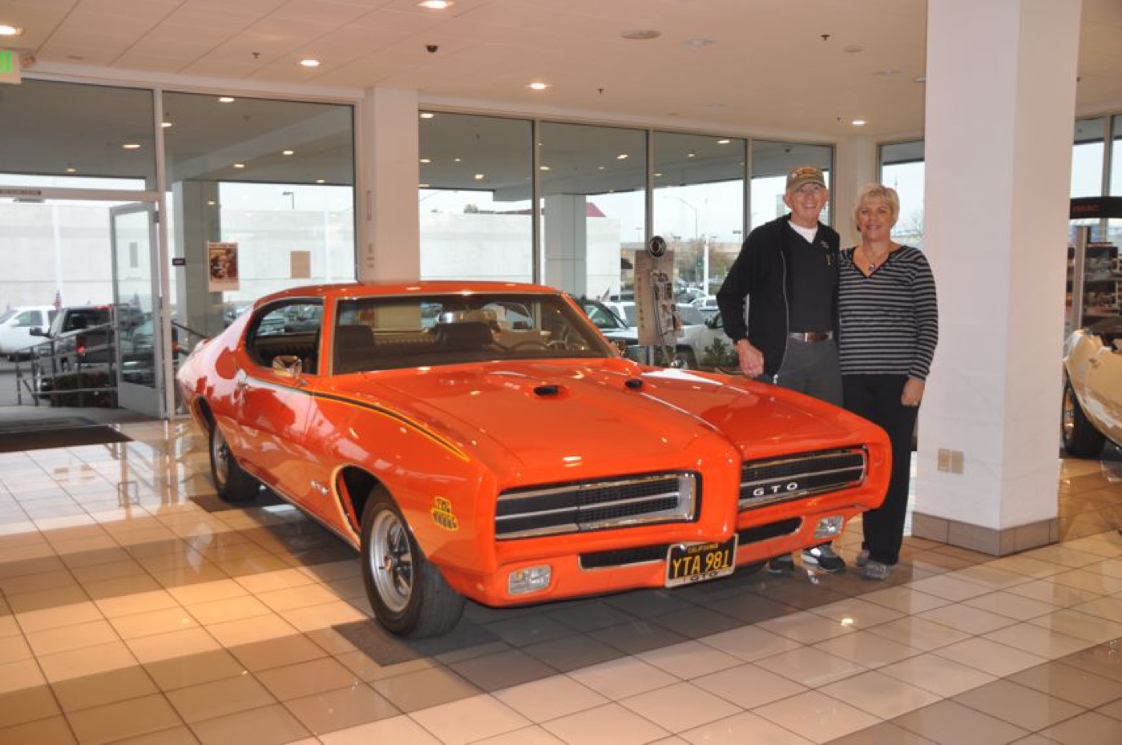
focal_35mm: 33
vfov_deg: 39.9
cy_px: 372
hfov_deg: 57.3
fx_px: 1027
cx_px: 561
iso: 320
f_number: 3.8
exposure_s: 1/60
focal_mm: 22
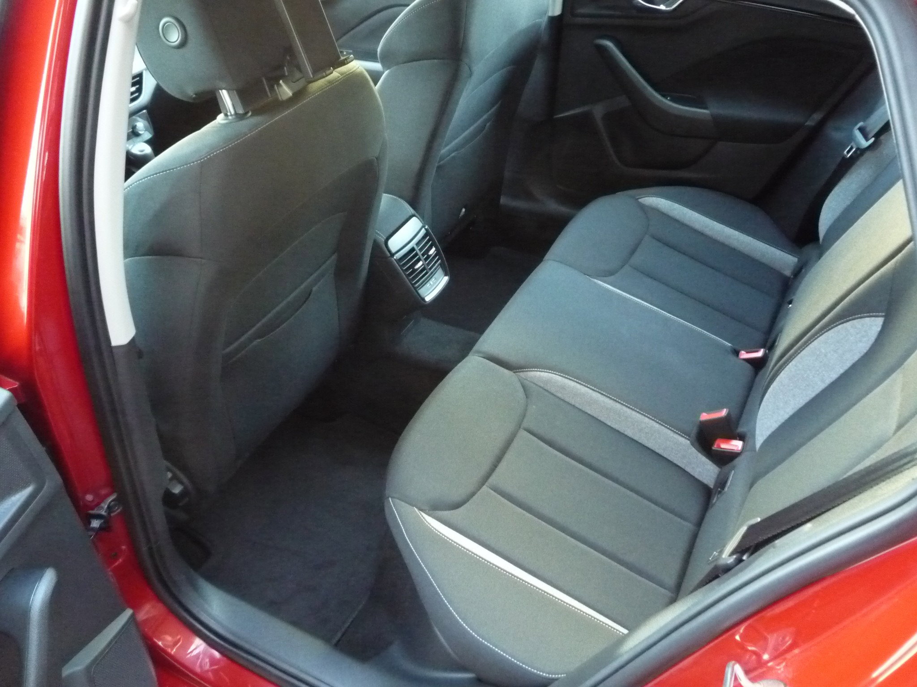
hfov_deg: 60.0
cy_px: 344
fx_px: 795
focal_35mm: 30
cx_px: 458
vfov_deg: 46.8
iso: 800
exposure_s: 1/13
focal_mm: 5.2
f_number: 3.3
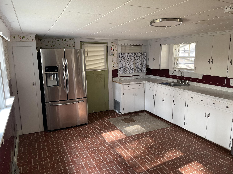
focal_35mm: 25
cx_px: 116
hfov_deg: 69.4
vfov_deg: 54.9
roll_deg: +1.3
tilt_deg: -10.4
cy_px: 87
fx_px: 168
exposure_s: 1/67
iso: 125
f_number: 1.6
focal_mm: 5.1
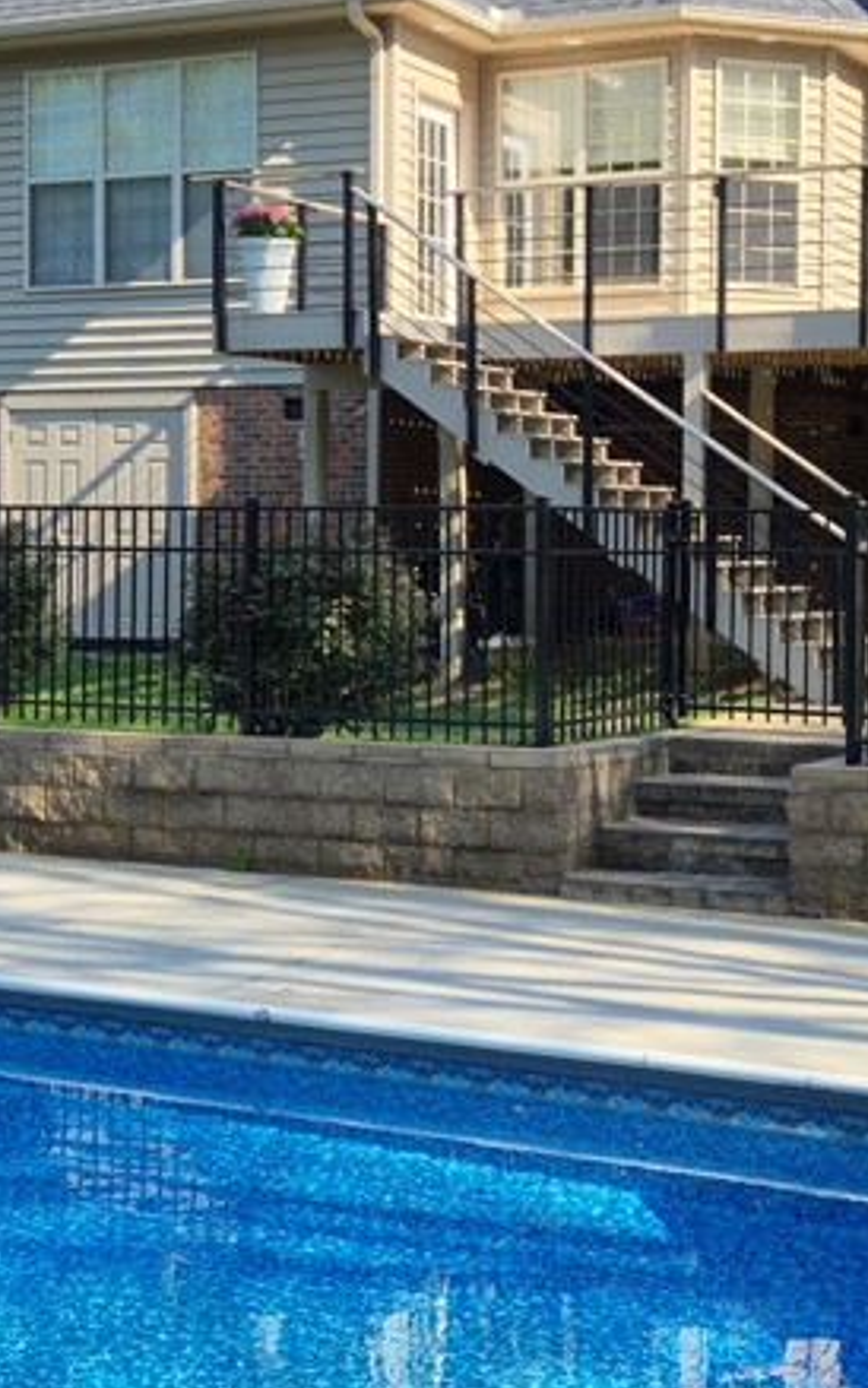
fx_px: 2156
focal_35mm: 57
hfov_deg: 22.6
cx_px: 643
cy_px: 593
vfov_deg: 35.6
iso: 25
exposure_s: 1/667
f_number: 1.8
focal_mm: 5.4
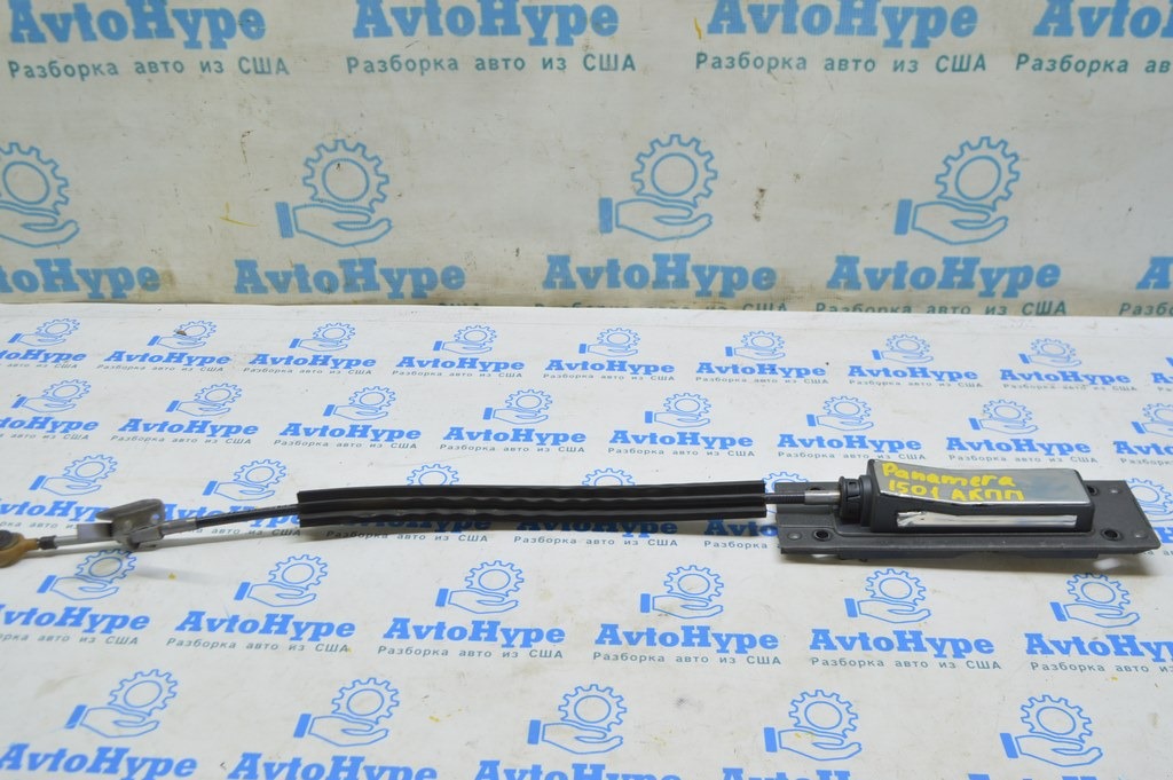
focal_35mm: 33
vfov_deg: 39.9
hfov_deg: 57.3
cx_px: 586
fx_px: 1074
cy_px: 390
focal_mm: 22
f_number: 5.6
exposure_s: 1/20
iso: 400
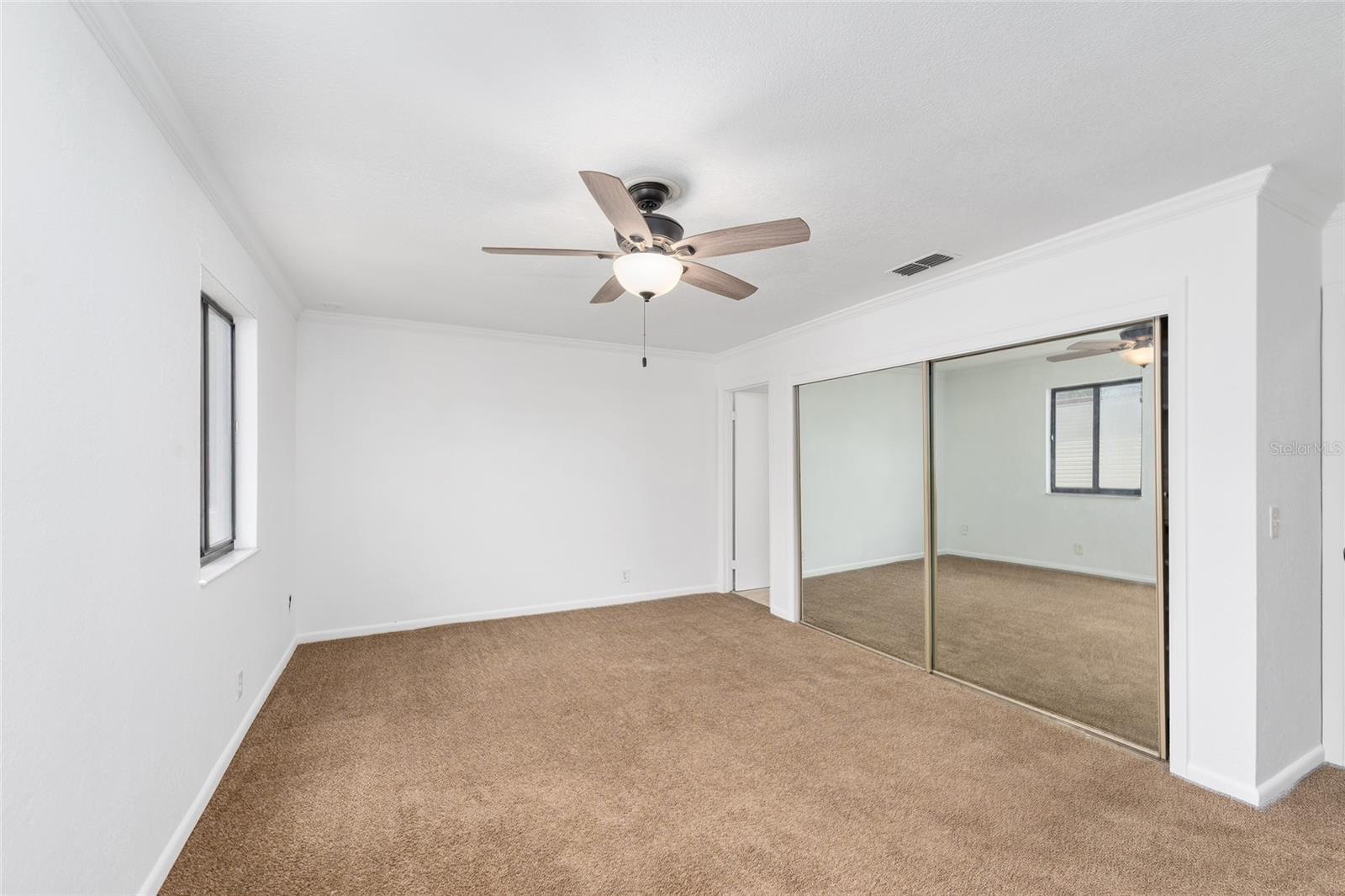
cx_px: 672
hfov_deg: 104.3
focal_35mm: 14
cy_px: 448
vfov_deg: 81.2
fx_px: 523
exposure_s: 1/3
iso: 200
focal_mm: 14
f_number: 8
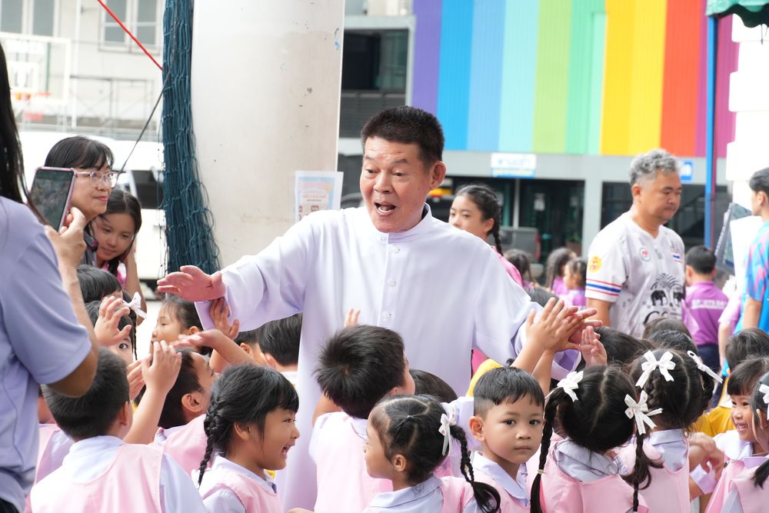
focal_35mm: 138
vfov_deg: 9.9
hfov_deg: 14.9
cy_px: 256
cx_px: 384
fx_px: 2948
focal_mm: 92
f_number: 7.1
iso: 640
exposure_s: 1/125
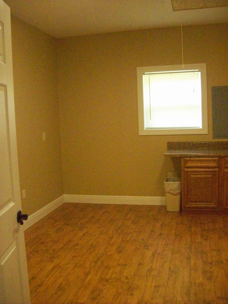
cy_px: 152
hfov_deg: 39.7
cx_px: 114
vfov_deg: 51.4
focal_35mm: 36
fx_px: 316
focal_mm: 6
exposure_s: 1/128
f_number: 2.7
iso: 800
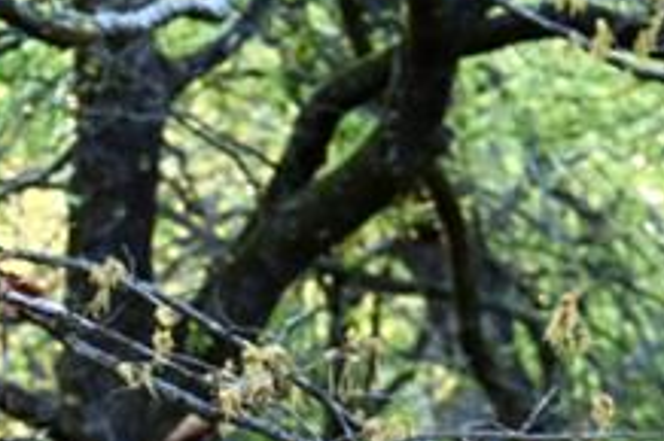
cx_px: -874
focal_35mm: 469
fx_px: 8644
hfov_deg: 4.3
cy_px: 940
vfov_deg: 2.9
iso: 1400
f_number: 7.1
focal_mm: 100
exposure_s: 1/125
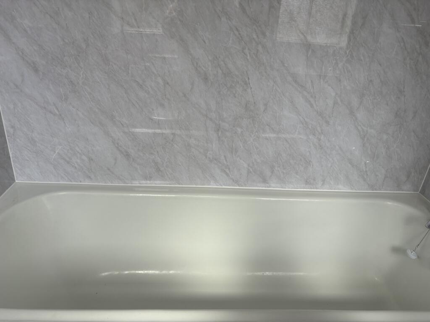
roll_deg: -3.8
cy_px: 161
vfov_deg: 53.1
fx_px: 323
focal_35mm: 26
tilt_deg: -24.4
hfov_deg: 67.3
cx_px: 215
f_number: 1.6
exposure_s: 1/654
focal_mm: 5.96
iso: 50
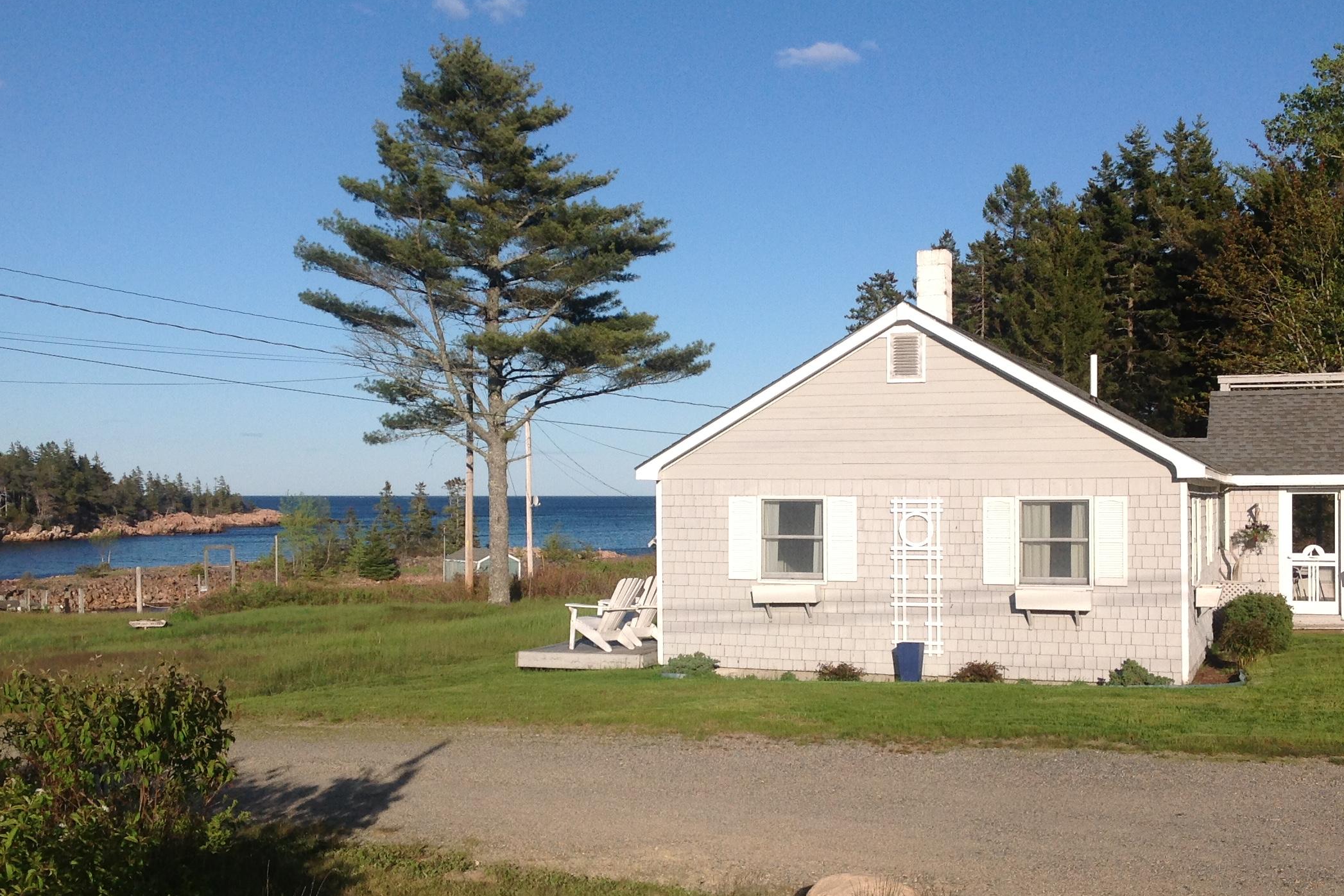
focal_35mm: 45
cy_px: 515
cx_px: 760
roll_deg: -1.3
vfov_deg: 29.8
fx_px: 1680
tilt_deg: -1.1
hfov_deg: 43.5
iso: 50
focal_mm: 4.28
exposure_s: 1/2519
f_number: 2.4
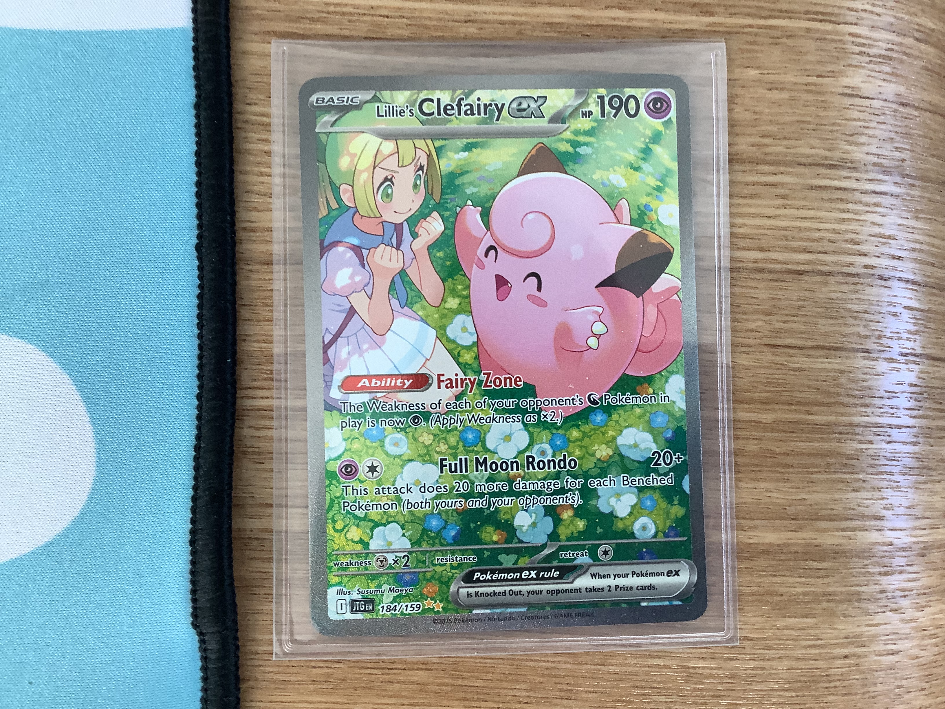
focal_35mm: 31
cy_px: 354
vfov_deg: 45.4
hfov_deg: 58.4
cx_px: 472
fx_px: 846
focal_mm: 3.3
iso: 64
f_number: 2.4
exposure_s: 1/60
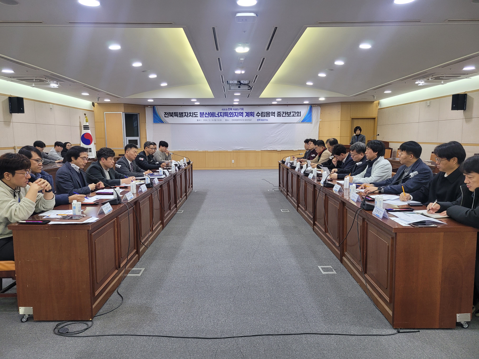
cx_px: 240
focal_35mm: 26
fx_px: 360
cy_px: 180
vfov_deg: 53.1
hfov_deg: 67.3
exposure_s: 1/120
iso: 200
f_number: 1.8
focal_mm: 5.4
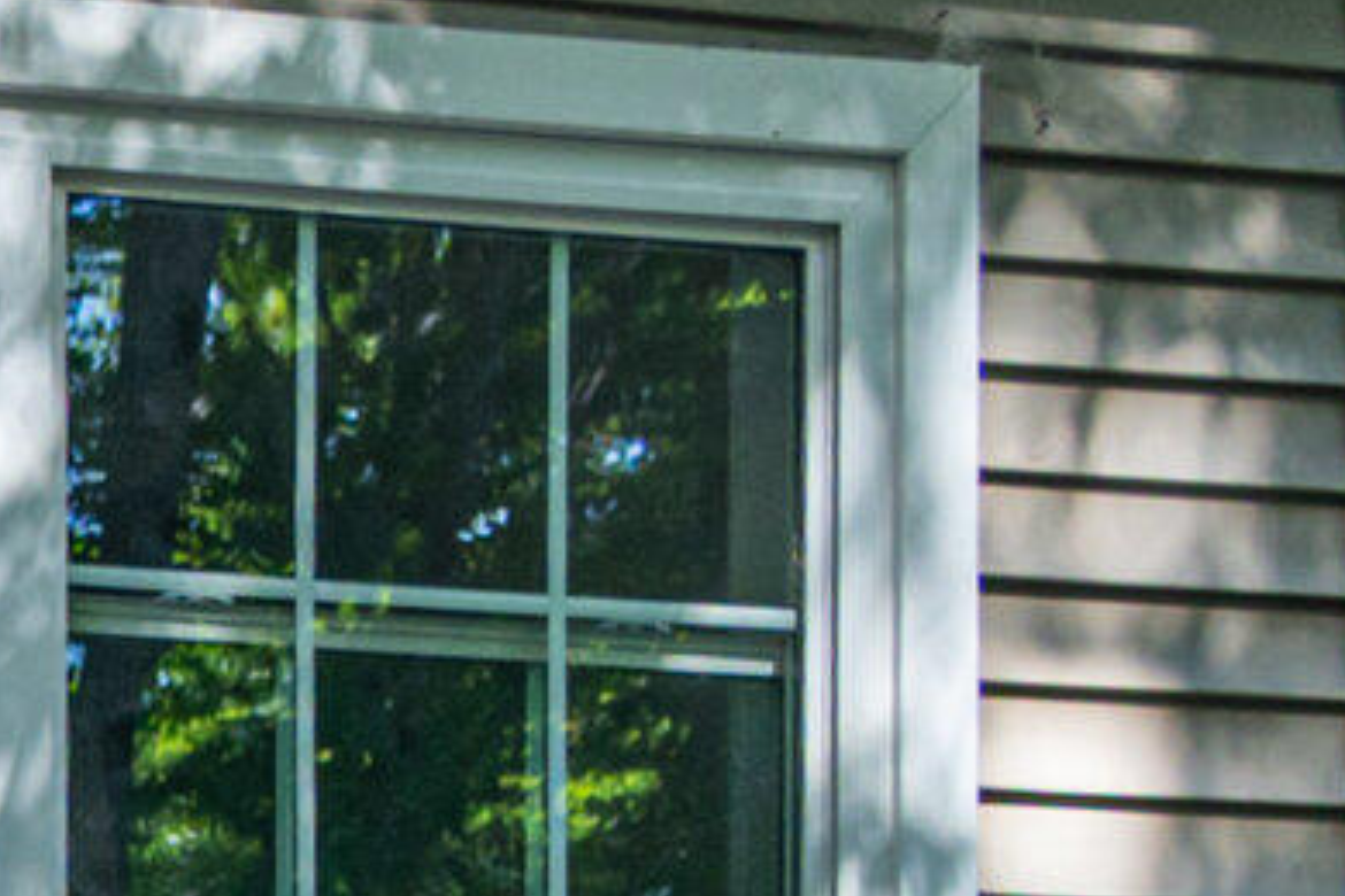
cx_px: -2073
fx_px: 6426
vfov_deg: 7.4
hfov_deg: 10.1
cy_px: 2278
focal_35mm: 172
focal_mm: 24
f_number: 5.6
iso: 200
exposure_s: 1/200
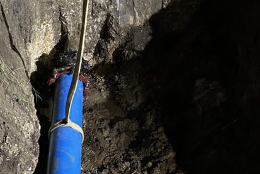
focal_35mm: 67
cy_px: 180
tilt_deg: -45.9
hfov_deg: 29.9
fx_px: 484
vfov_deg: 19.7
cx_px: 91
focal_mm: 5.7
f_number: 1.5
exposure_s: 1/30
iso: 500
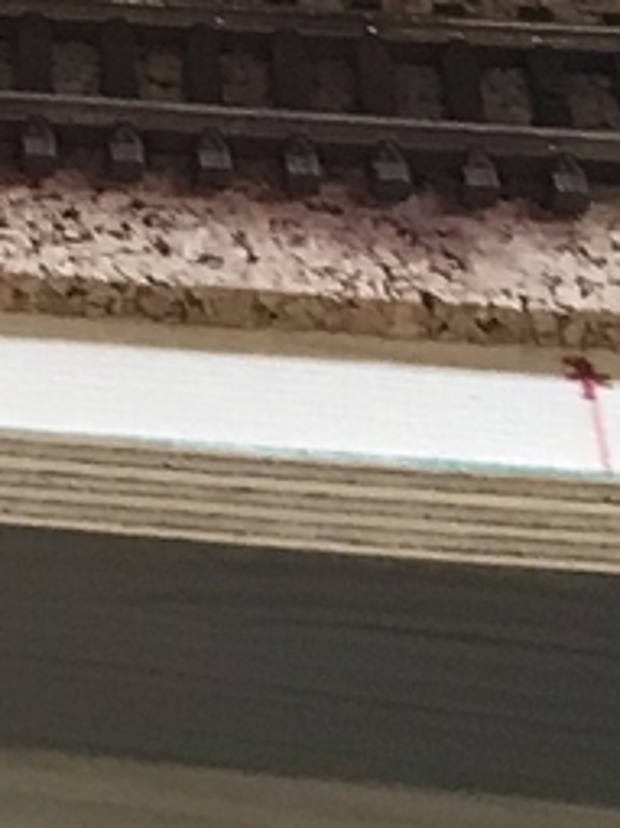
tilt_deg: -20.7
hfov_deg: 6.2
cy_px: -688
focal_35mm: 211
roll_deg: +4.1
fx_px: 5043
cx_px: -1493
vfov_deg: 9.0
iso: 32
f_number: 1.8
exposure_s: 1/20
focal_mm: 3.99
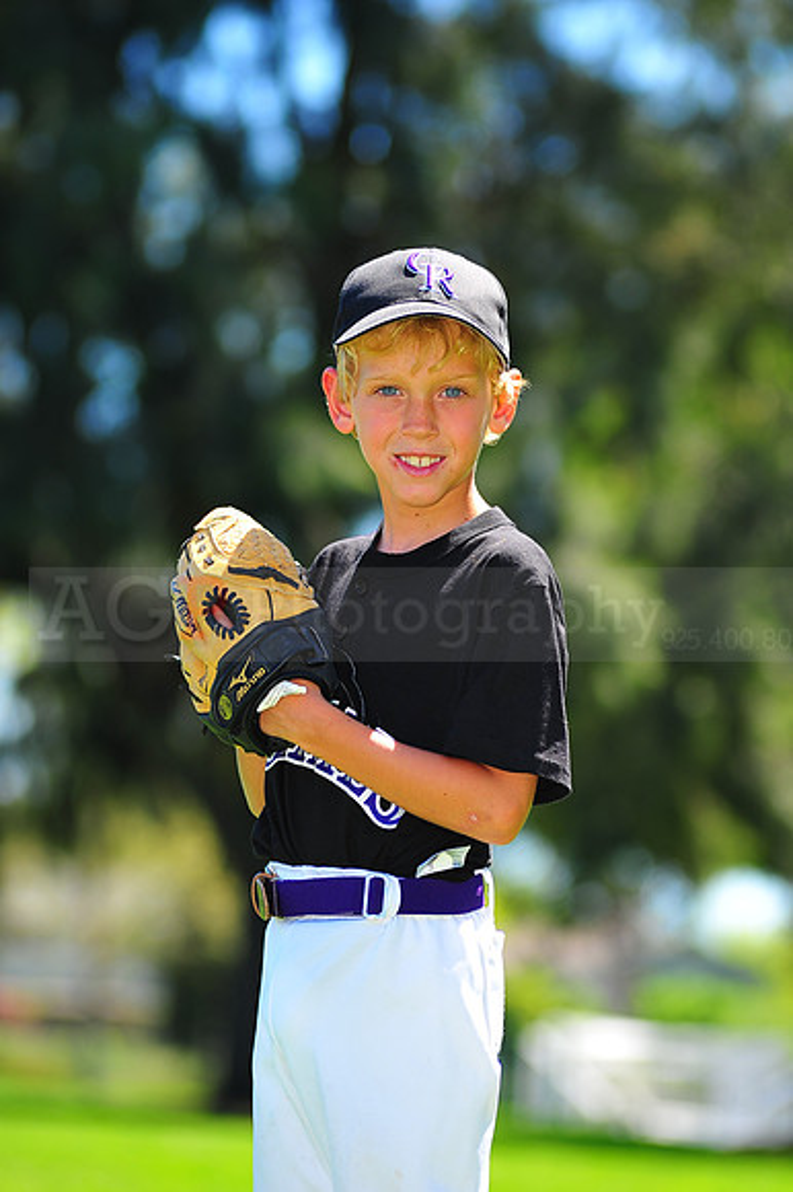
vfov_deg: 11.4
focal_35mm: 180
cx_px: 396
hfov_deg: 7.6
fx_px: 5954
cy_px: 596
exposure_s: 1/400
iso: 200
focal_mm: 180
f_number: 5
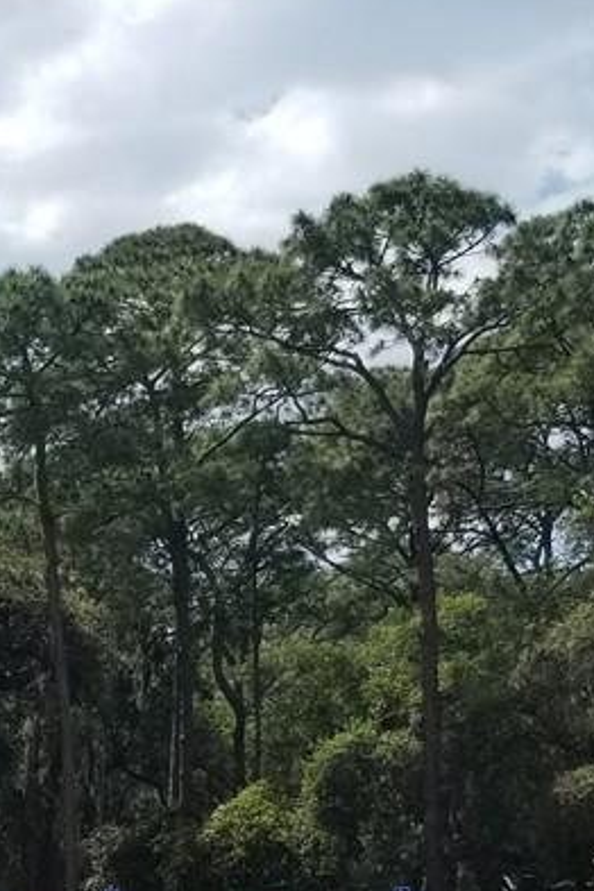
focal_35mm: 110
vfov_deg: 18.3
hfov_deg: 12.1
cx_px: -190
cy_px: 789
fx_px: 2722
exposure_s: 1/3848
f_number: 1.7
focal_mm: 4.3
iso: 50
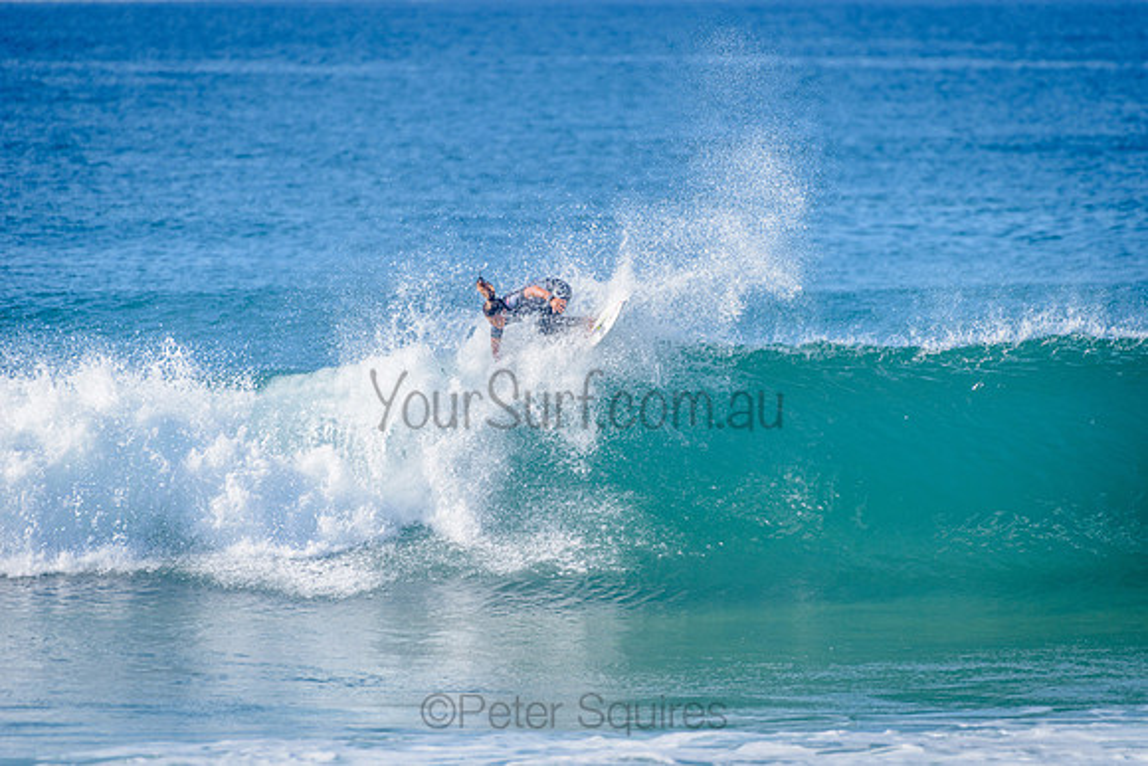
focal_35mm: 505
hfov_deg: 4.1
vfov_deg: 2.7
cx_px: 574
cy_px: 383
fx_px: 16112
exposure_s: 1/2000
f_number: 5.6
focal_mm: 500
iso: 200
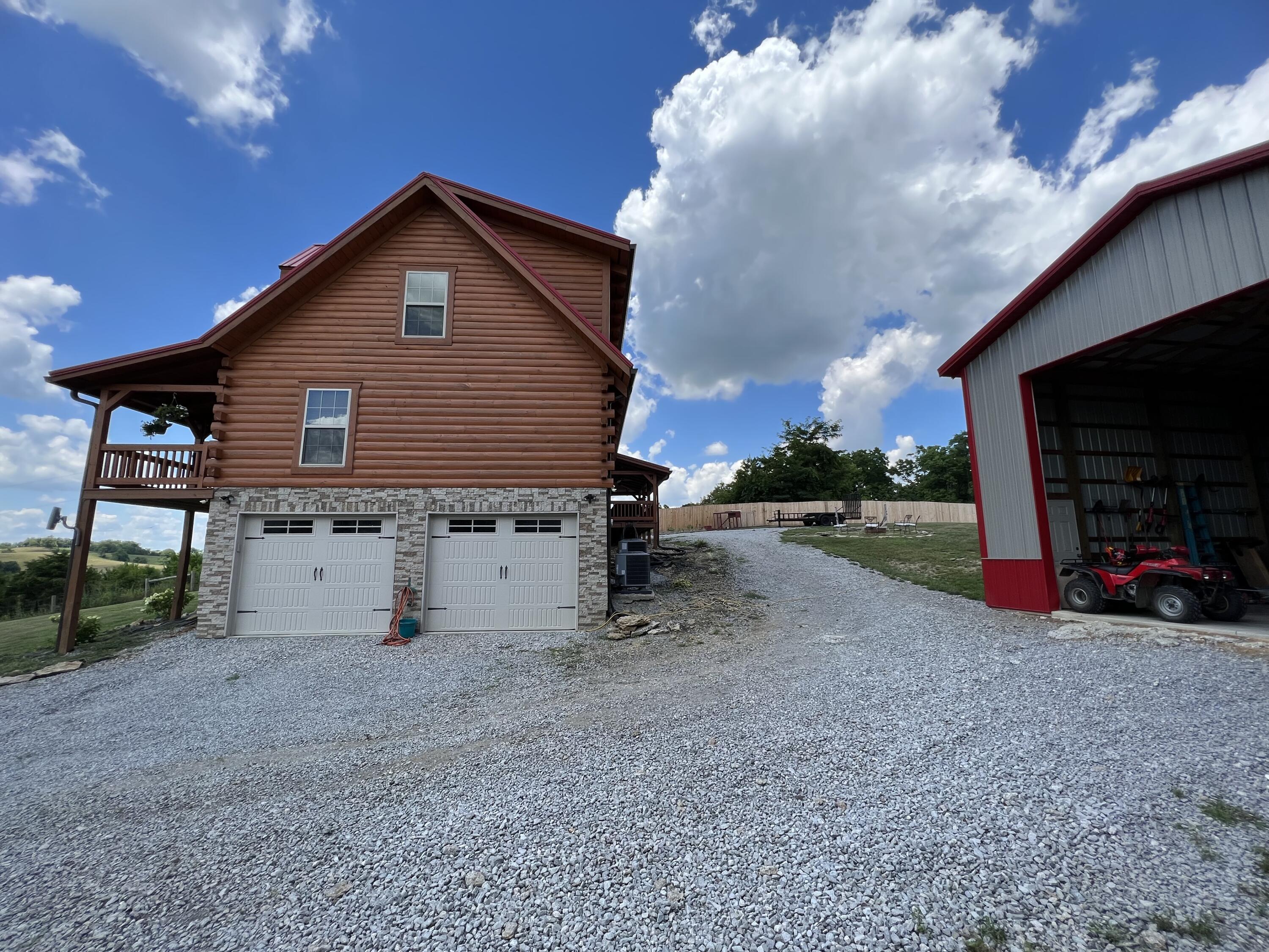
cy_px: 476
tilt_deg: +7.6
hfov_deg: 106.2
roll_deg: +0.4
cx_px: 634
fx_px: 477
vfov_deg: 89.9
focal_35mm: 13
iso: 32
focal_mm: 1.57
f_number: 1.8
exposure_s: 1/1054
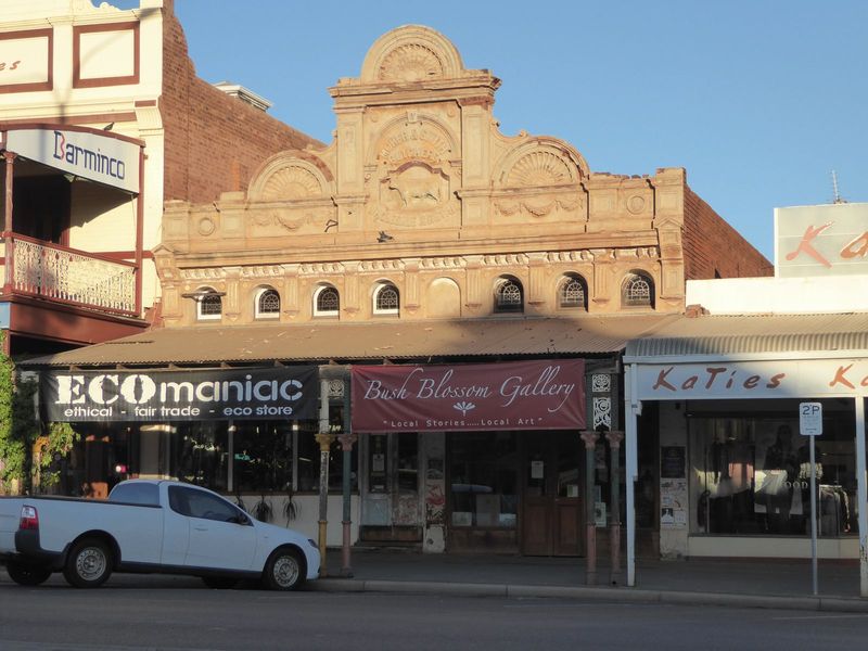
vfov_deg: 19.6
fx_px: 1881
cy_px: 326
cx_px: 434
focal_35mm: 75
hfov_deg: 26.0
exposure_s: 1/400
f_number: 4.5
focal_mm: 12.5
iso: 160
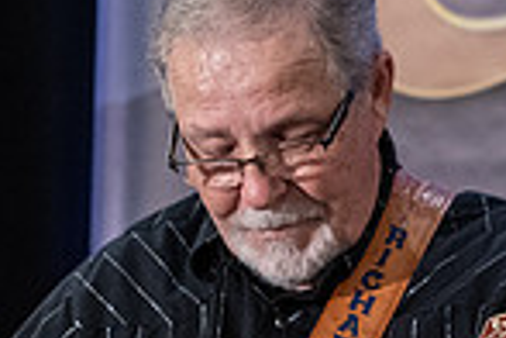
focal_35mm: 472
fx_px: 6634
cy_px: 474
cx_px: 802
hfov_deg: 4.3
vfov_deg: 2.9
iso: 6400
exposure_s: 1/160
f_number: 6.3
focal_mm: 120
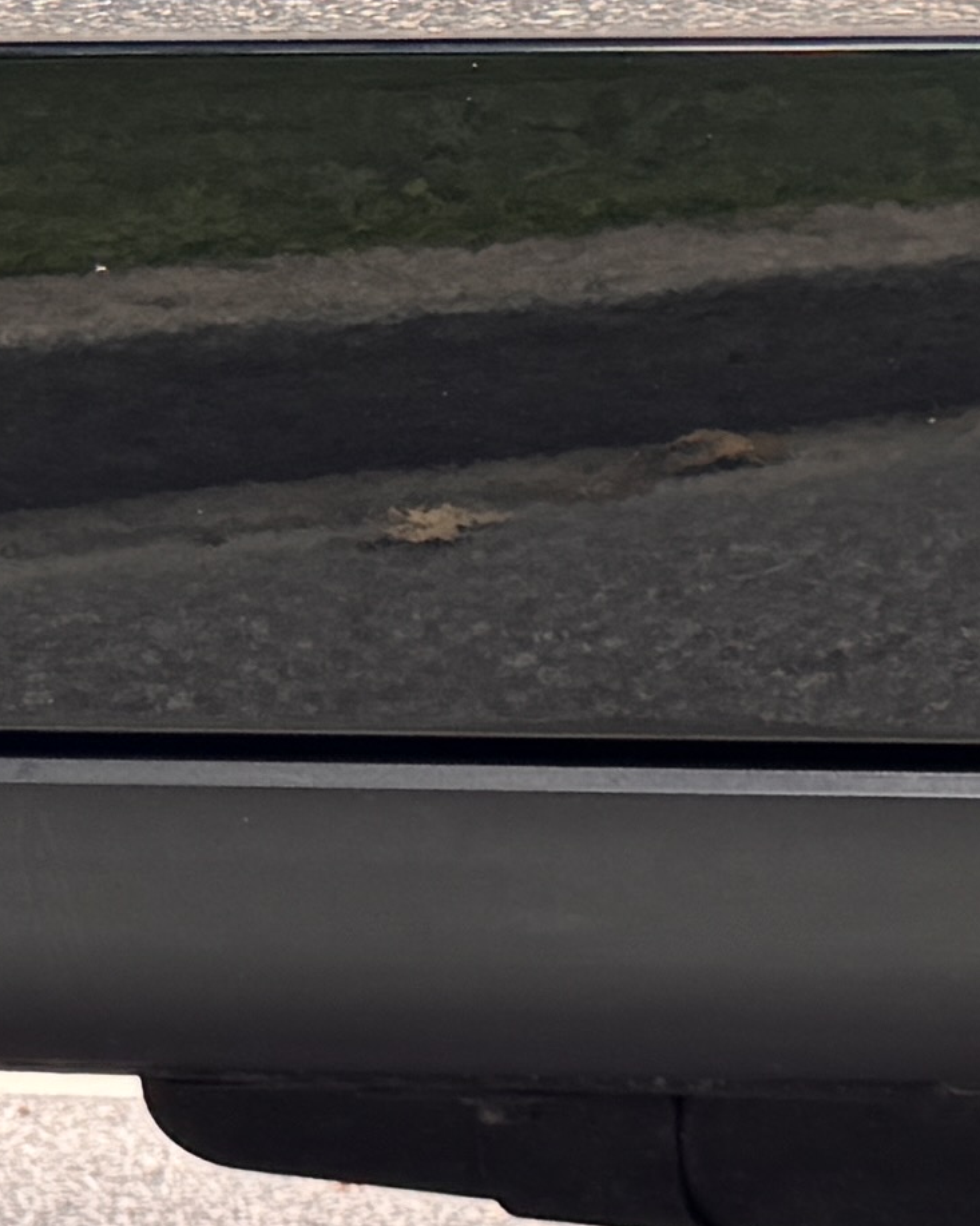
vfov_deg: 13.2
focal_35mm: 146
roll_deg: -3.7
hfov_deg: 7.8
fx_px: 5296
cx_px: 3650
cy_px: 868
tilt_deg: -4.4
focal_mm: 6.76
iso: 64
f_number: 1.78
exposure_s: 1/182
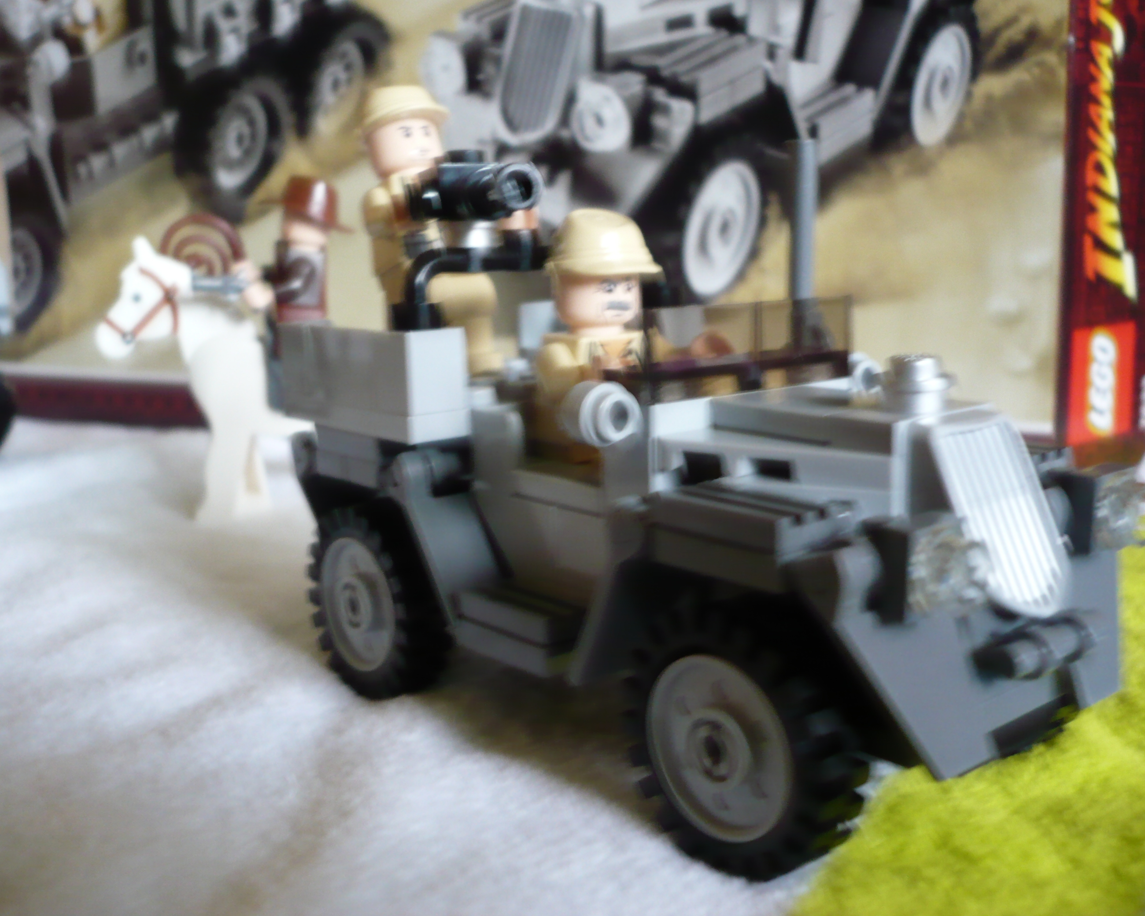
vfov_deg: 40.1
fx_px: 1254
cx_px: 561
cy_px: 451
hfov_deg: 49.1
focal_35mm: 37
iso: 200
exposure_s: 1/8
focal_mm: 5.8
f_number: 2.8
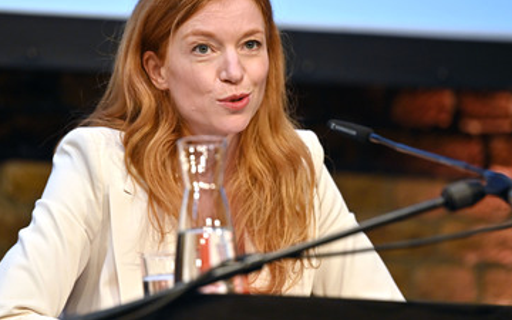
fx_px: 3558
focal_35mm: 255
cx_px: 217
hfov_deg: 8.2
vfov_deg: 5.1
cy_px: 132
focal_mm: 200
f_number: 2.8
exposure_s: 1/320
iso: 2000
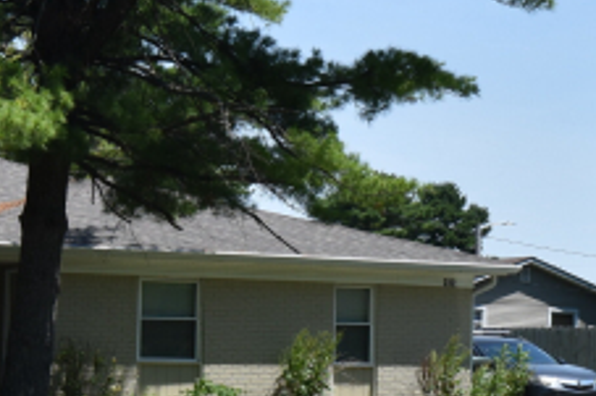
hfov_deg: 16.8
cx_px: -13
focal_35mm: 119
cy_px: 325
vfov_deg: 11.5
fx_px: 1969
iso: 200
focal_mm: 24
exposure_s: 1/320
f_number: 9
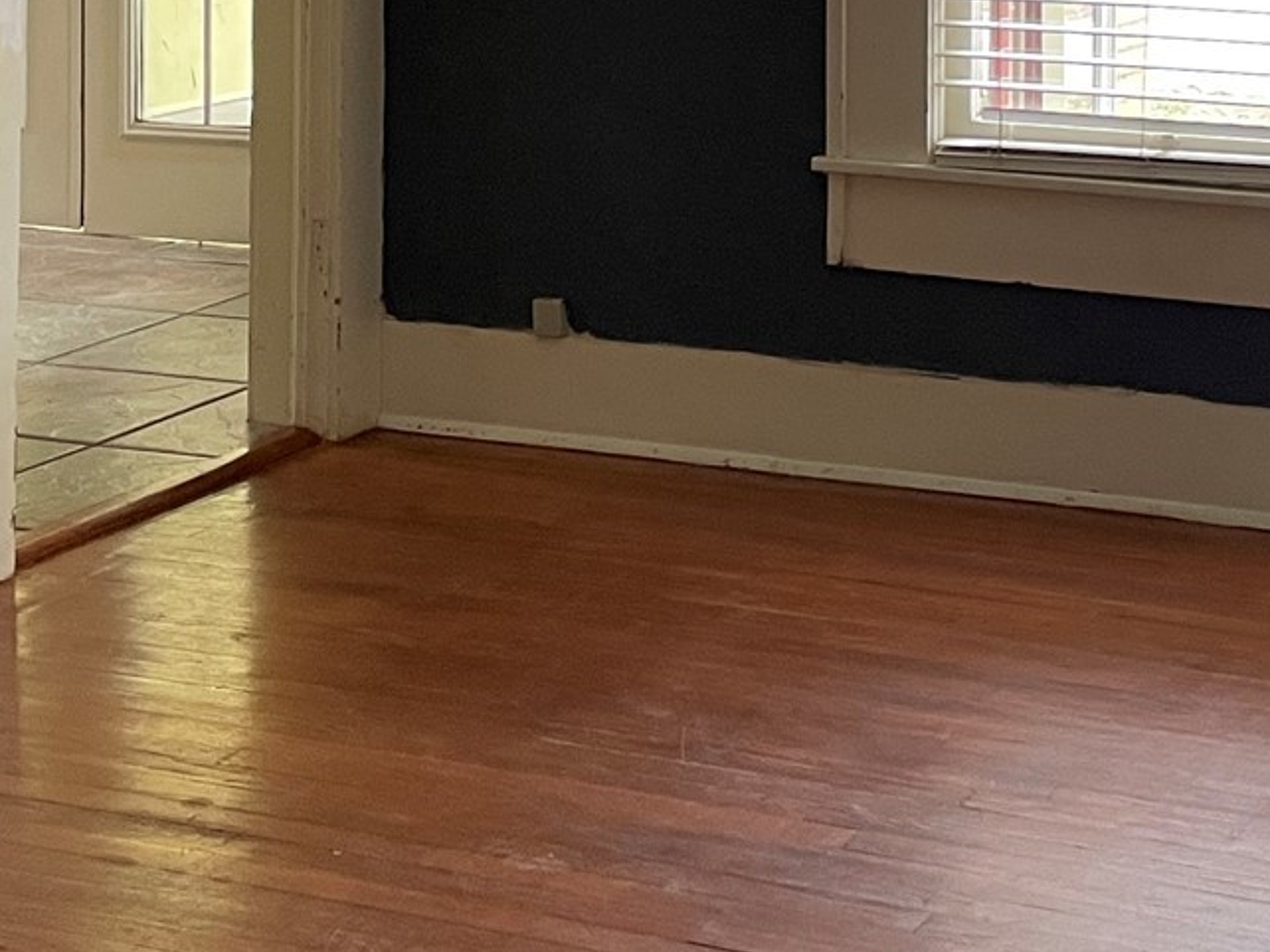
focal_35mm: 83
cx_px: 692
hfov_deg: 23.6
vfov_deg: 16.7
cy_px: -313
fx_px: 3044
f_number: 1.6
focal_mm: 4.2
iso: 125
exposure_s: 1/78
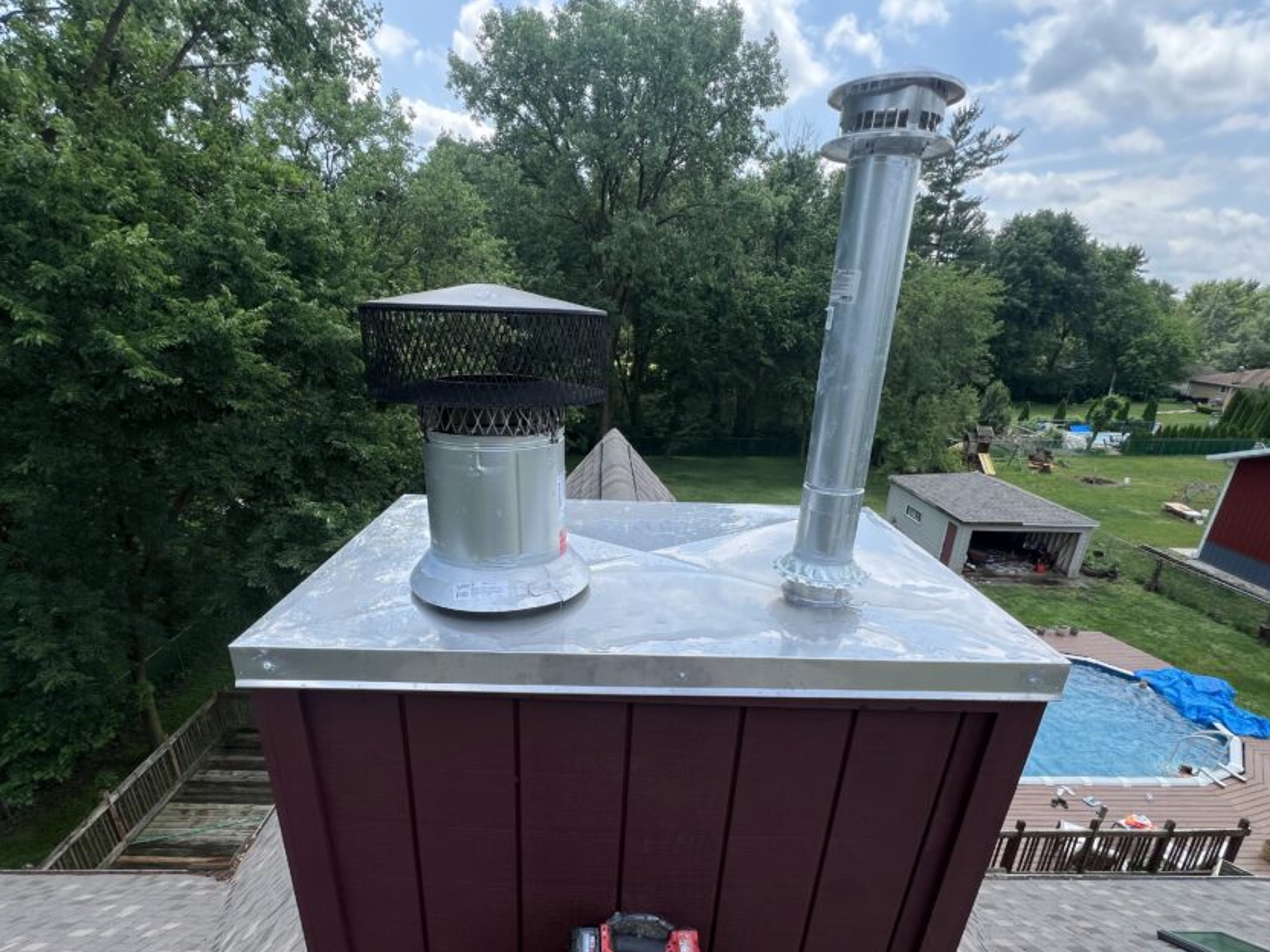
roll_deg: -2.1
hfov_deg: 94.5
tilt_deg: -24.4
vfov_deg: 77.0
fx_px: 587
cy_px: 584
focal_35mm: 16
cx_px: 630
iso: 32
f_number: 1.8
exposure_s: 1/911
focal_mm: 1.57
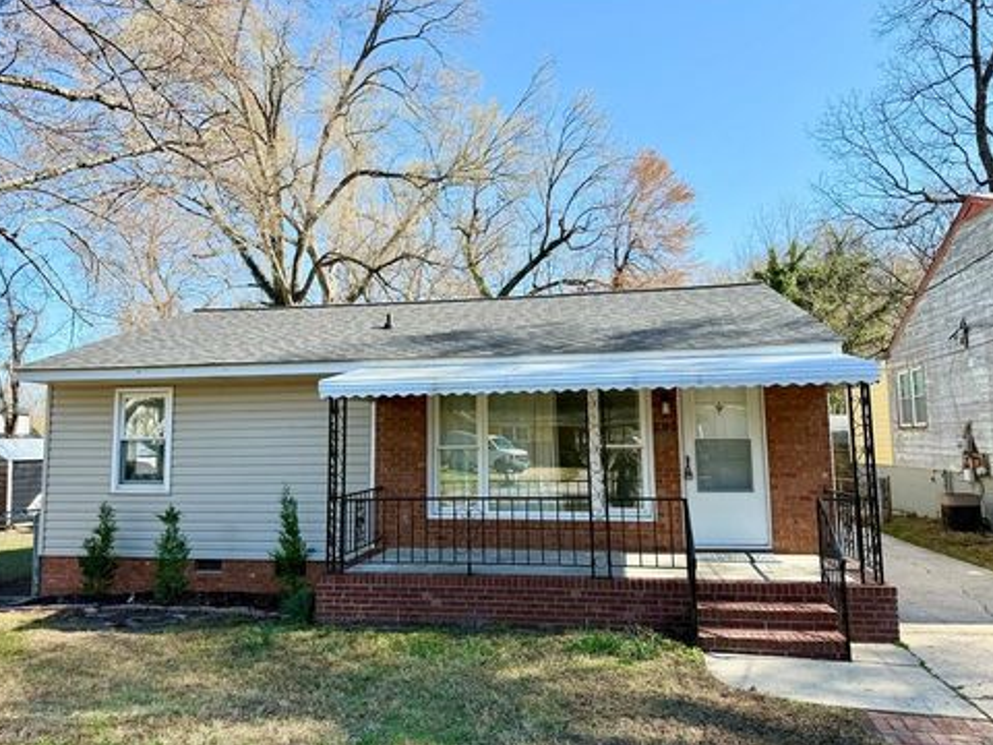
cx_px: 484
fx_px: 717
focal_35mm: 25
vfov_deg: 54.9
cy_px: 359
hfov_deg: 69.4
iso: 80
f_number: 1.78
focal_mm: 6.76
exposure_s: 1/2000
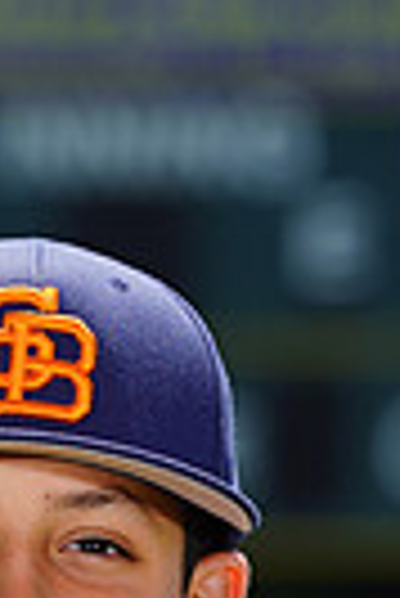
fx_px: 19016
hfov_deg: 1.2
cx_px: 29
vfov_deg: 1.8
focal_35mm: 1144
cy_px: 1003
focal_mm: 262
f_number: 8
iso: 100
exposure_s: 1/250
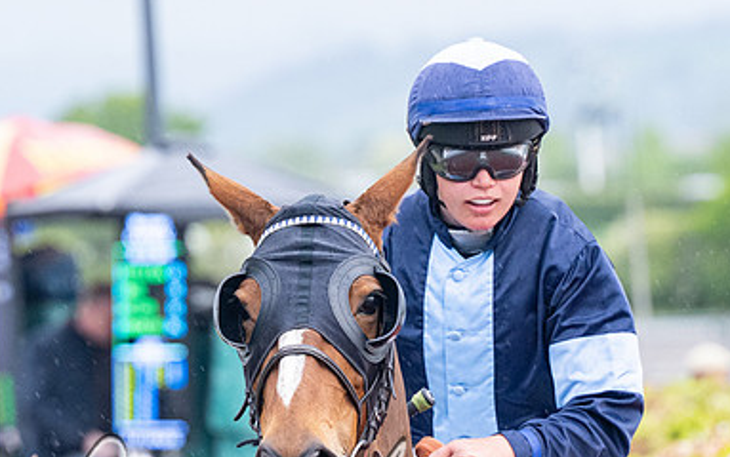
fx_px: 11209
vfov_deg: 2.3
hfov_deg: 3.7
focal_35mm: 563
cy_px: 493
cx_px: 496
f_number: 5
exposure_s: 1/500
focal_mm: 210
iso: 1000
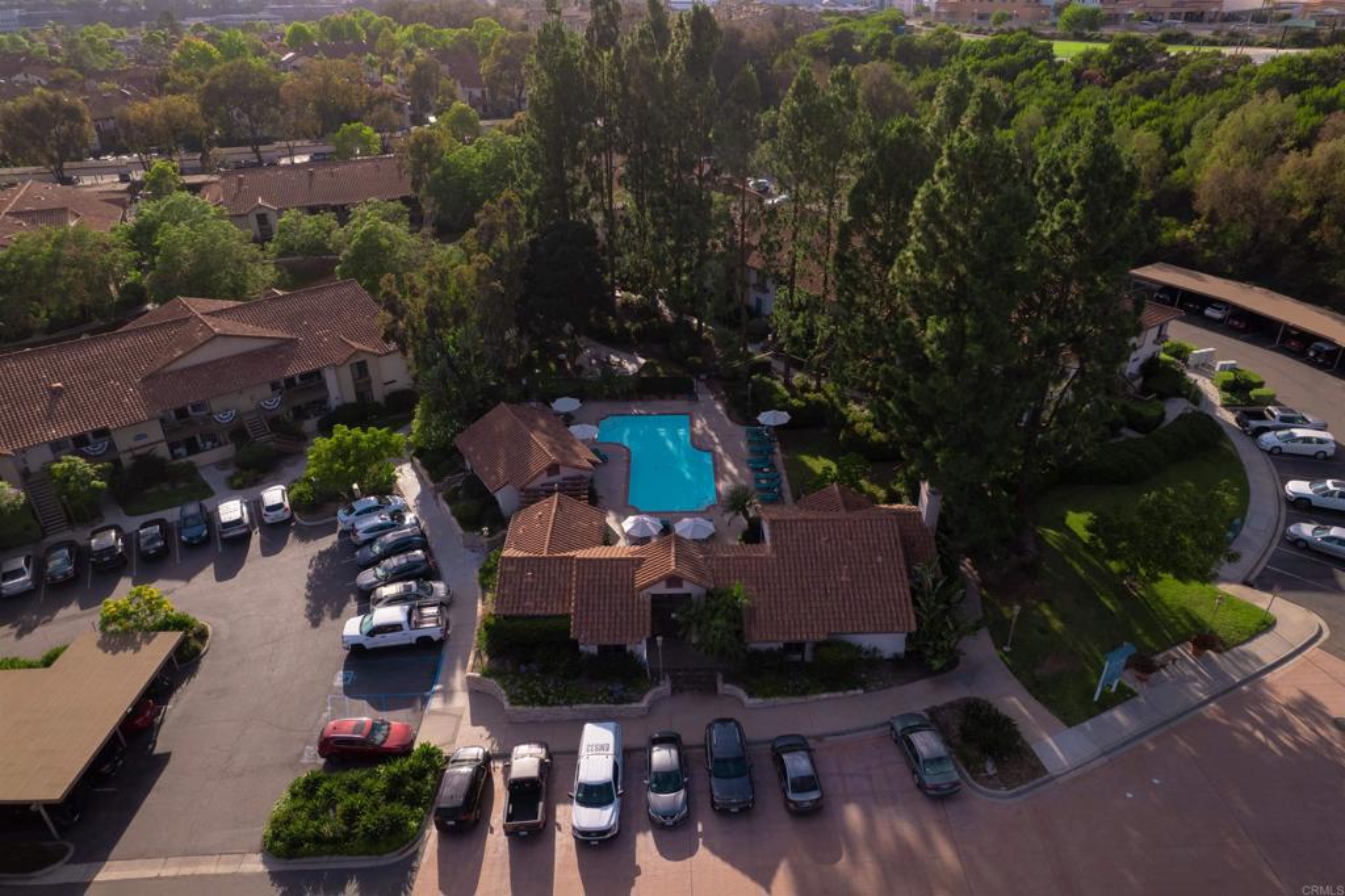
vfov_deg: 57.2
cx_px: 672
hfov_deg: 78.6
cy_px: 448
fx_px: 822
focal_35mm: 22
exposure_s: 1/40
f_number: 2.8
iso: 100
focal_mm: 8.38
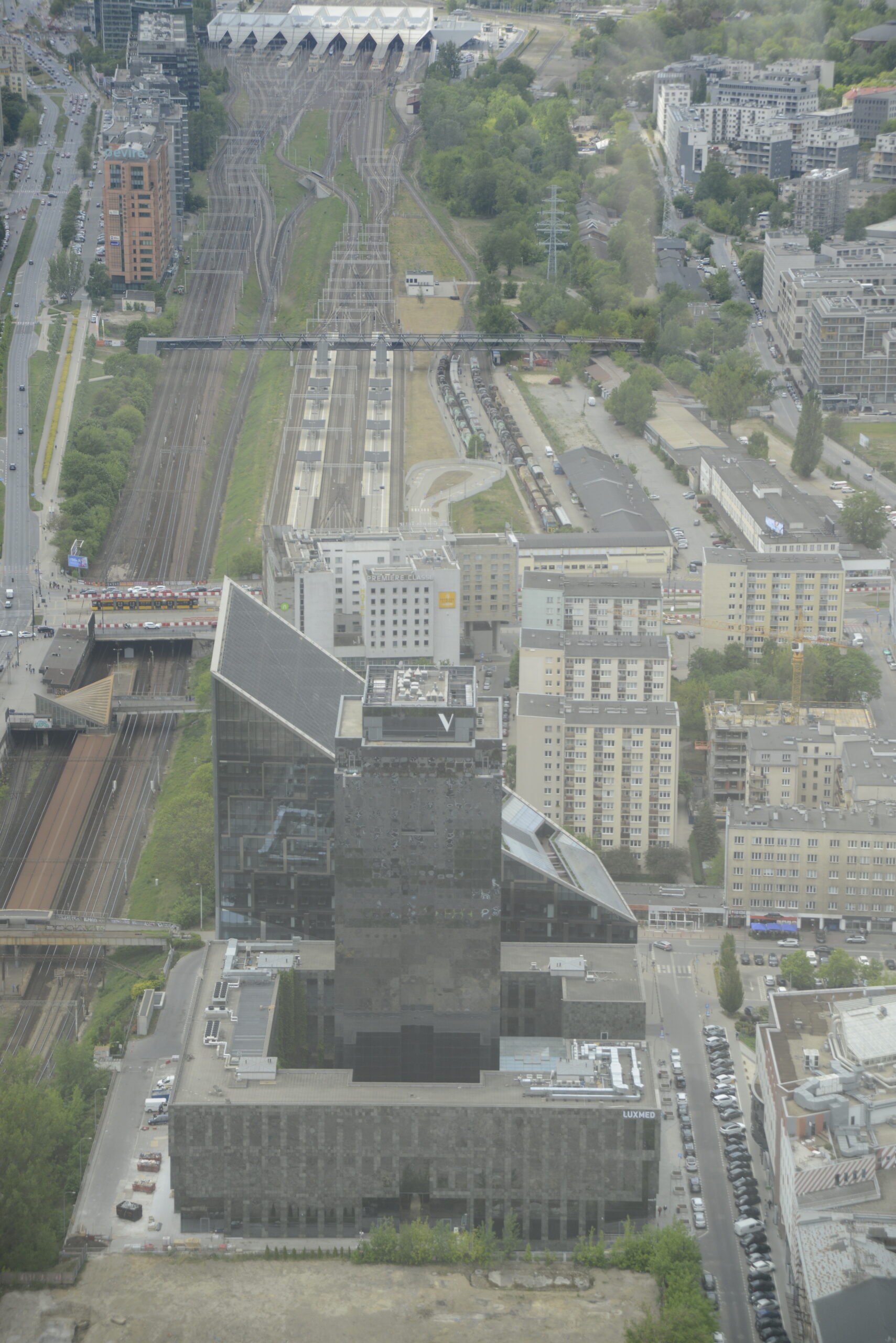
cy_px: 672
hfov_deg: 16.1
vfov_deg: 23.9
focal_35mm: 85
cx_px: 448
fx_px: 3170
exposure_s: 1/1600
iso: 400
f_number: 4
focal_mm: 85
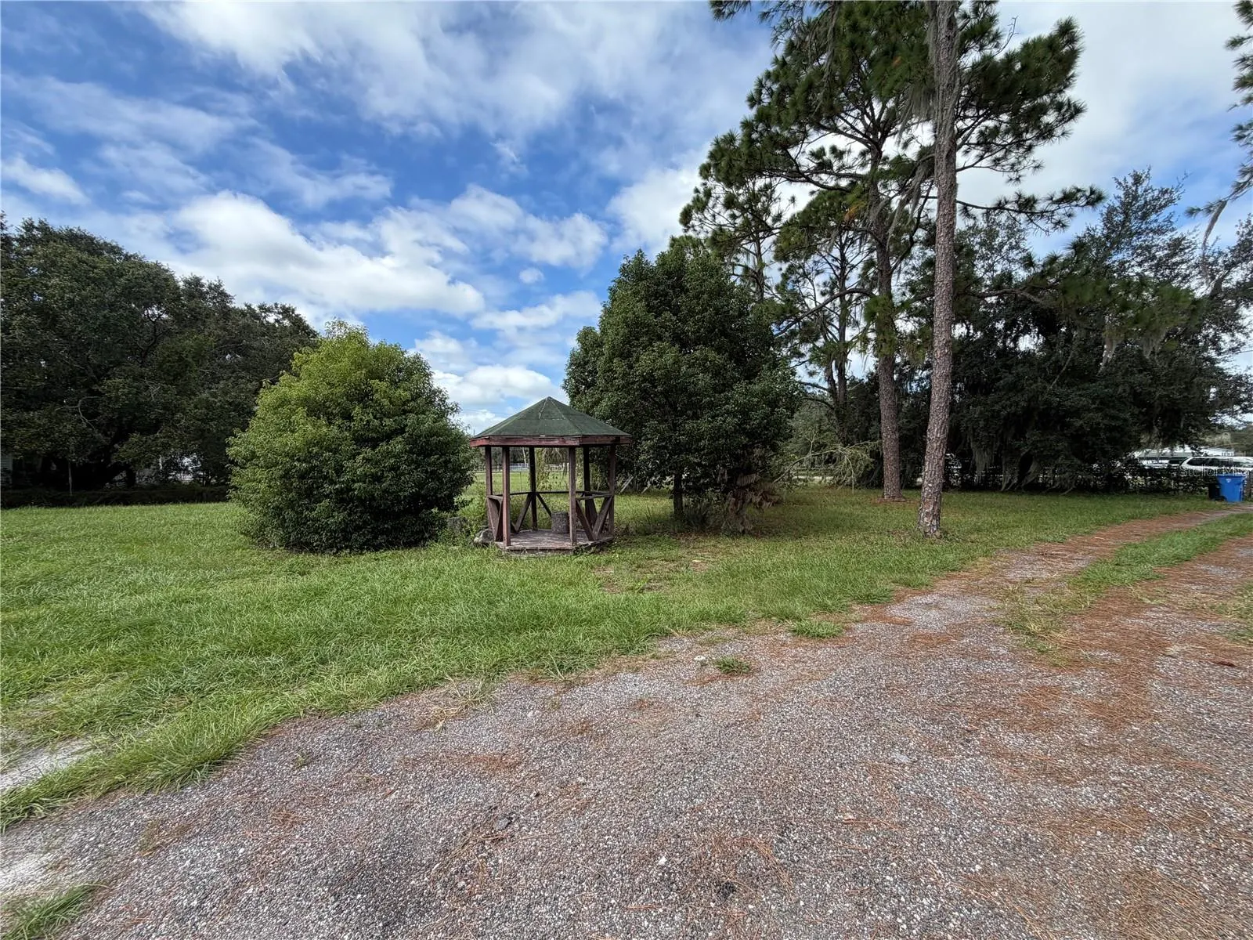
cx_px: 626
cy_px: 470
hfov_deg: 102.1
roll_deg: +0.9
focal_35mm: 14
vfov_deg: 85.7
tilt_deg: -0.5
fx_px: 507
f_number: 2.2
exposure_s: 1/770
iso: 32
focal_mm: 2.22
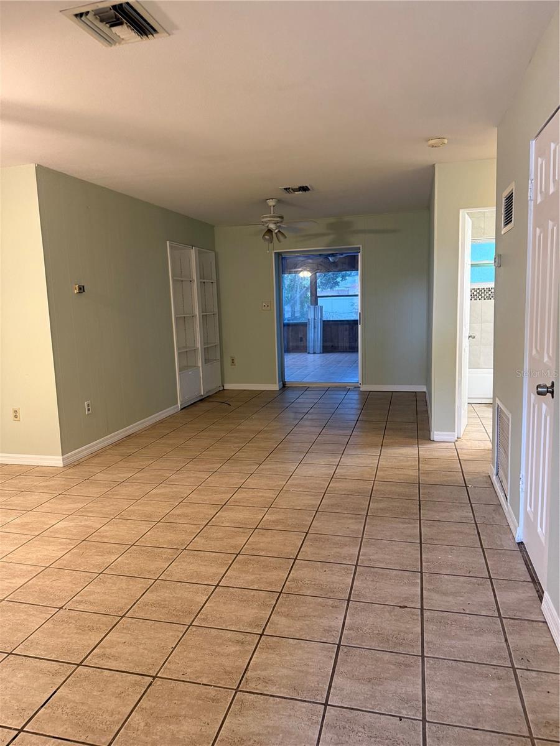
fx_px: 518
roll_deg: +2.0
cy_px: 373
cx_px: 280
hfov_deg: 56.8
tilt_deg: -7.7
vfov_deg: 71.6
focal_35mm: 24
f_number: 1.78
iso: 400
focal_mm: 6.76
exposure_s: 1/60
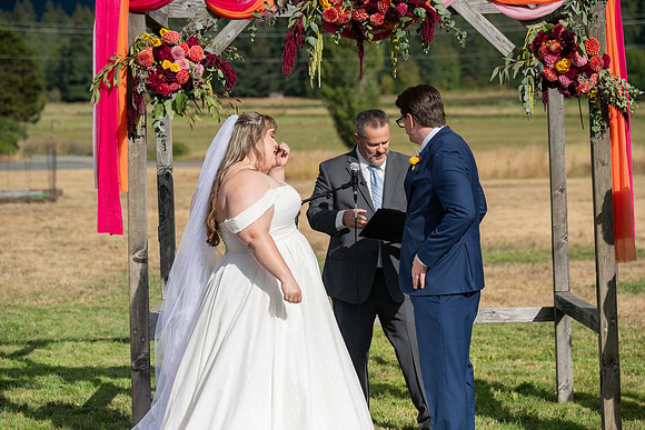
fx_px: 1882
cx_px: 322
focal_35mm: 105
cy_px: 215
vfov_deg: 13.0
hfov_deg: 19.5
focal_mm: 105
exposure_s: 1/8000
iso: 400
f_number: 4.5
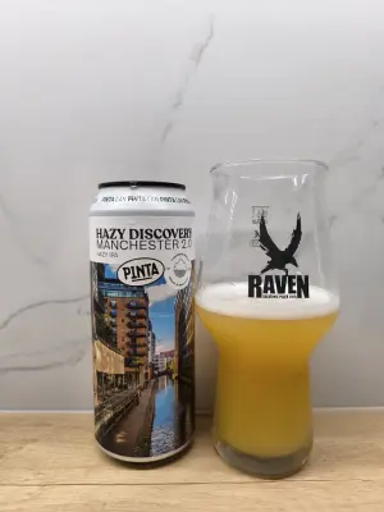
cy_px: 256
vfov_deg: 73.9
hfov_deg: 58.9
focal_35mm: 23
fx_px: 340
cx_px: 192
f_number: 1.65
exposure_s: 1/50
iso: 640
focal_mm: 6.14
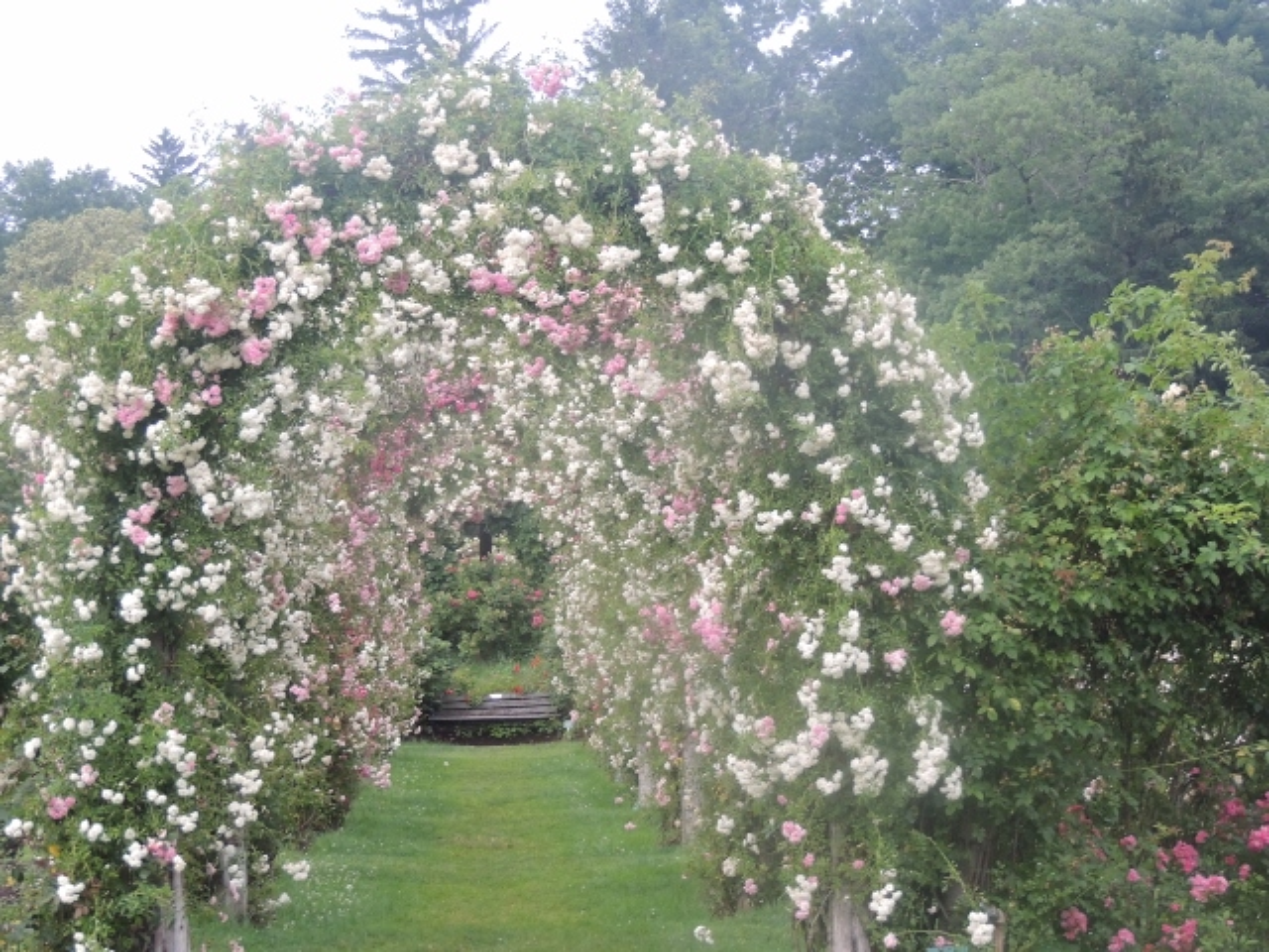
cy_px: 476
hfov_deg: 18.7
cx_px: 634
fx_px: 3849
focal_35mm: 105
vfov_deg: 14.1
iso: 400
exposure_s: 1/60
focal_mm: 18.7
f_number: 4.2
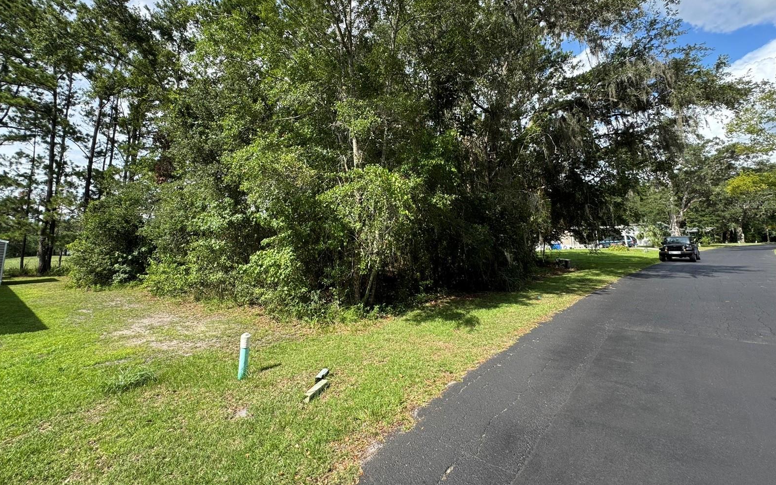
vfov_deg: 74.3
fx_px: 317
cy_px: 204
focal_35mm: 15
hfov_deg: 101.5
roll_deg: +1.5
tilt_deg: +8.8
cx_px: 386
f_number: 2.2
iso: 40
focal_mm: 2.22
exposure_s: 1/596
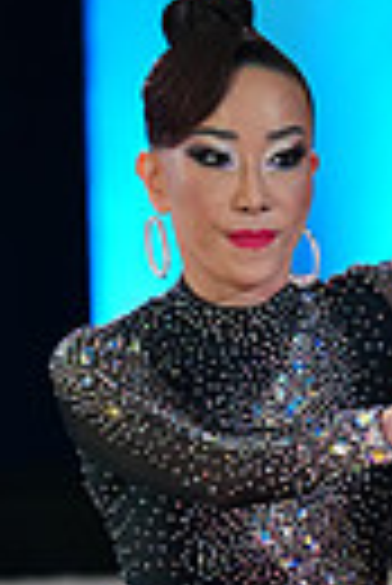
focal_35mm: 729
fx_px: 11875
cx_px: 719
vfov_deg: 2.8
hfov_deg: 1.9
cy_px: 842
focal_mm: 163
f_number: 2.8
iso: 2000
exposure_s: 1/400
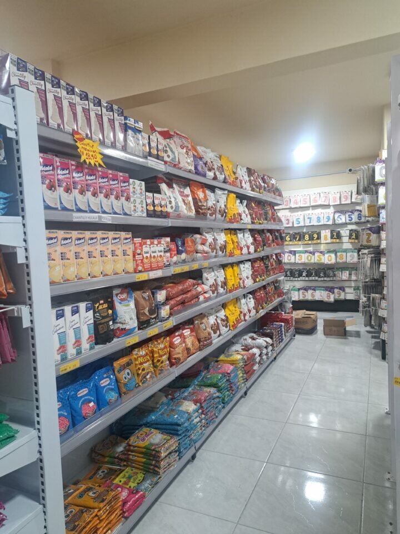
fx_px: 370
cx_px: 200
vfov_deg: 71.6
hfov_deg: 56.8
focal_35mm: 24
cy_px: 267
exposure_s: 1/60
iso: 400
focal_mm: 5.23
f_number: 1.8
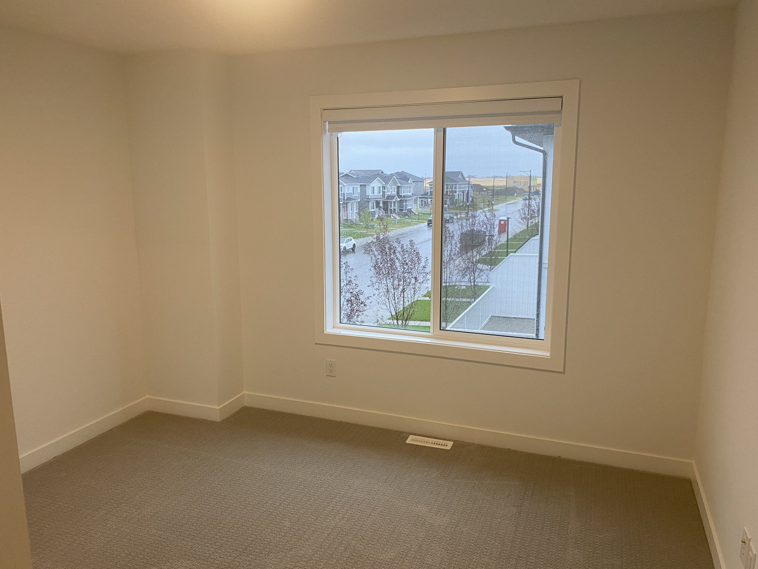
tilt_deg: -9.6
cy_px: 284
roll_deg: +0.2
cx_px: 379
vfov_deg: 53.1
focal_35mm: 26
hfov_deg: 67.3
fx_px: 569
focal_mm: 4.25
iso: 80
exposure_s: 1/60
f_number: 1.8
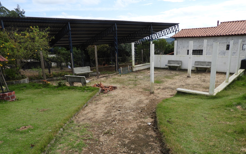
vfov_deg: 47.3
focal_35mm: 26
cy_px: 92
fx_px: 174
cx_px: 124
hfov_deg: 70.4
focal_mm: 4.3
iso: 100
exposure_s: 1/800
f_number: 3.3
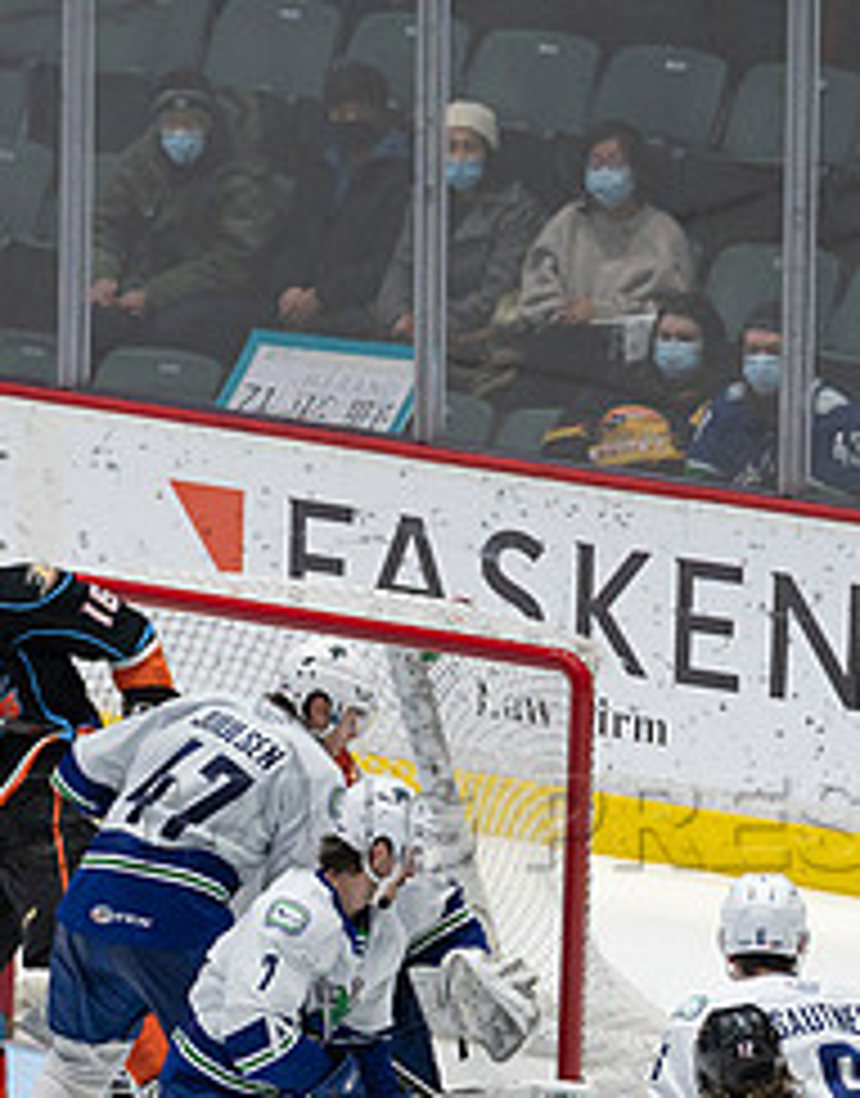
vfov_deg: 3.3
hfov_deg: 2.6
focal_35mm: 589
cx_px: 229
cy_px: 925
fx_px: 18992
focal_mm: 200
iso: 1250
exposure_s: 1/800
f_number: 4
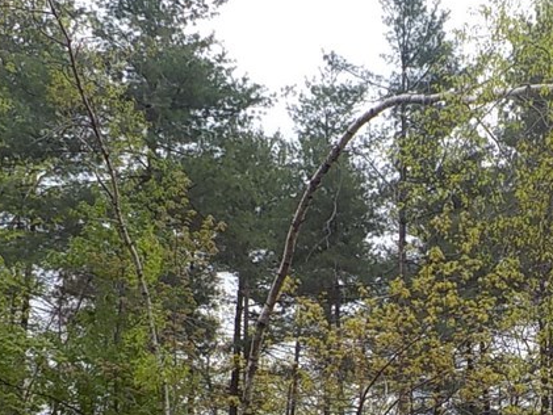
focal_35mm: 73
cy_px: 422
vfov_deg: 19.6
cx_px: 529
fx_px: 1167
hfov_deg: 25.6
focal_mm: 4.1
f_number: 3.3
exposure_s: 1/200
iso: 125
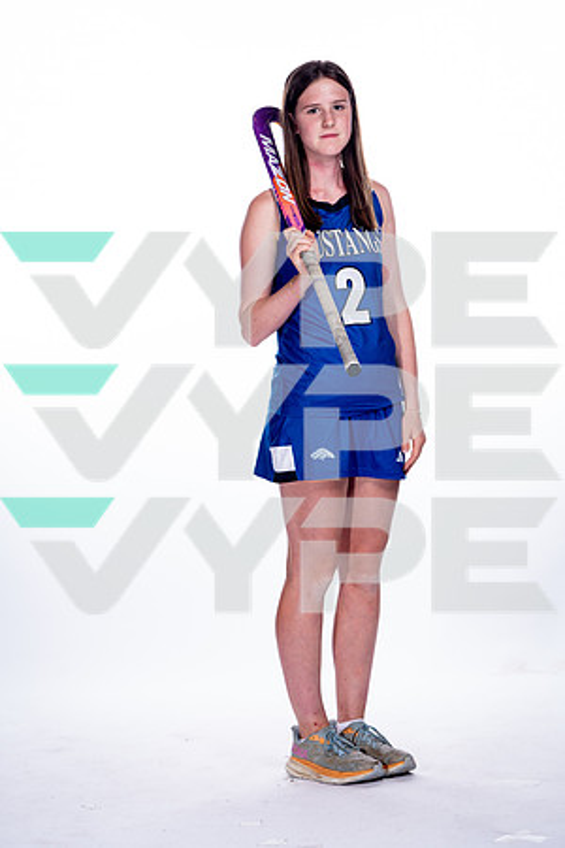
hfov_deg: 11.2
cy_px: 424
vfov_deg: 16.8
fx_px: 2872
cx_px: 282
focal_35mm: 122
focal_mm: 122
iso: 800
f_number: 5.6
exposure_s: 1/250
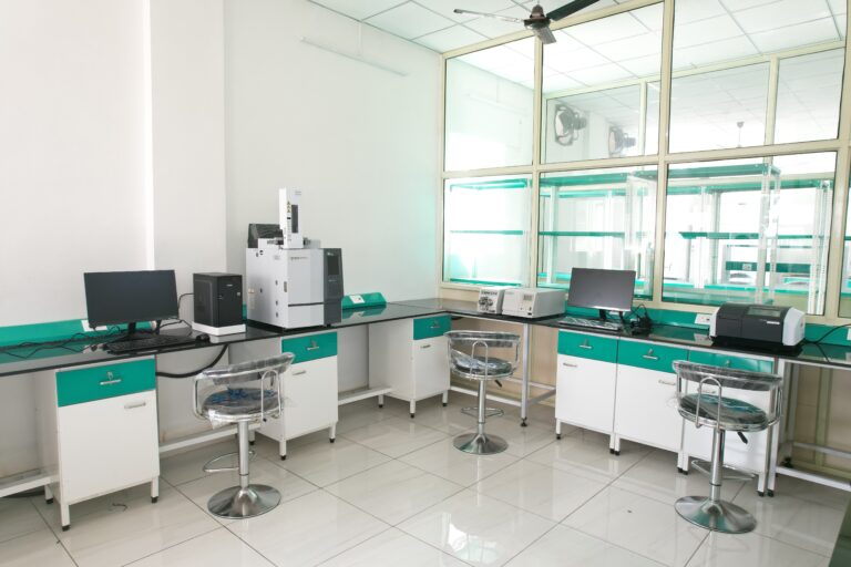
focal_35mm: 22
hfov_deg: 78.6
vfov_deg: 57.2
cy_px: 284
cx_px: 426
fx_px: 520
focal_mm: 8.38
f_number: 2.8
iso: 100
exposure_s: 1/40
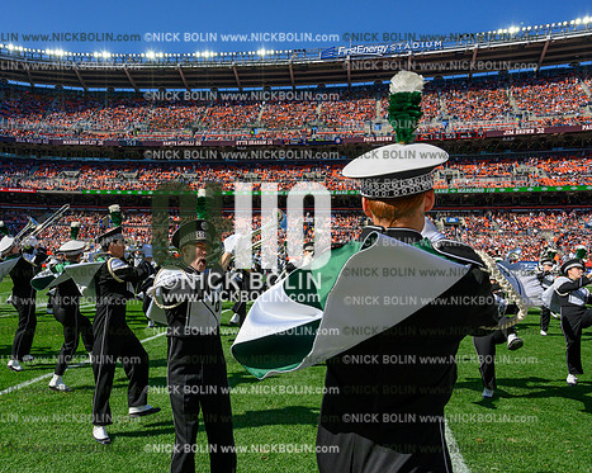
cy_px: 243
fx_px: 490
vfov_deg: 51.5
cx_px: 241
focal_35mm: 28
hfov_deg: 61.8
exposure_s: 1/3200
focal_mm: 24
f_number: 8
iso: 1000
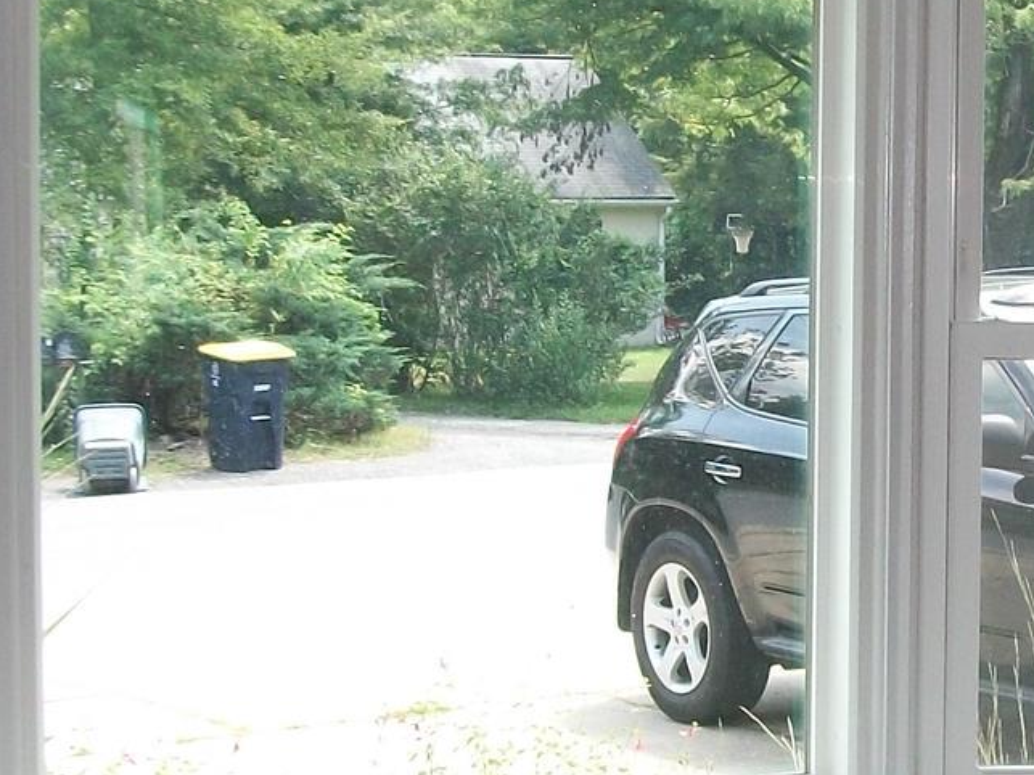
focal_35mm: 102
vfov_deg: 14.5
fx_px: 3046
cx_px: 973
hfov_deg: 18.9
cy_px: 521
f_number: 2.9
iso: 80
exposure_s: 1/160
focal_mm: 5.7
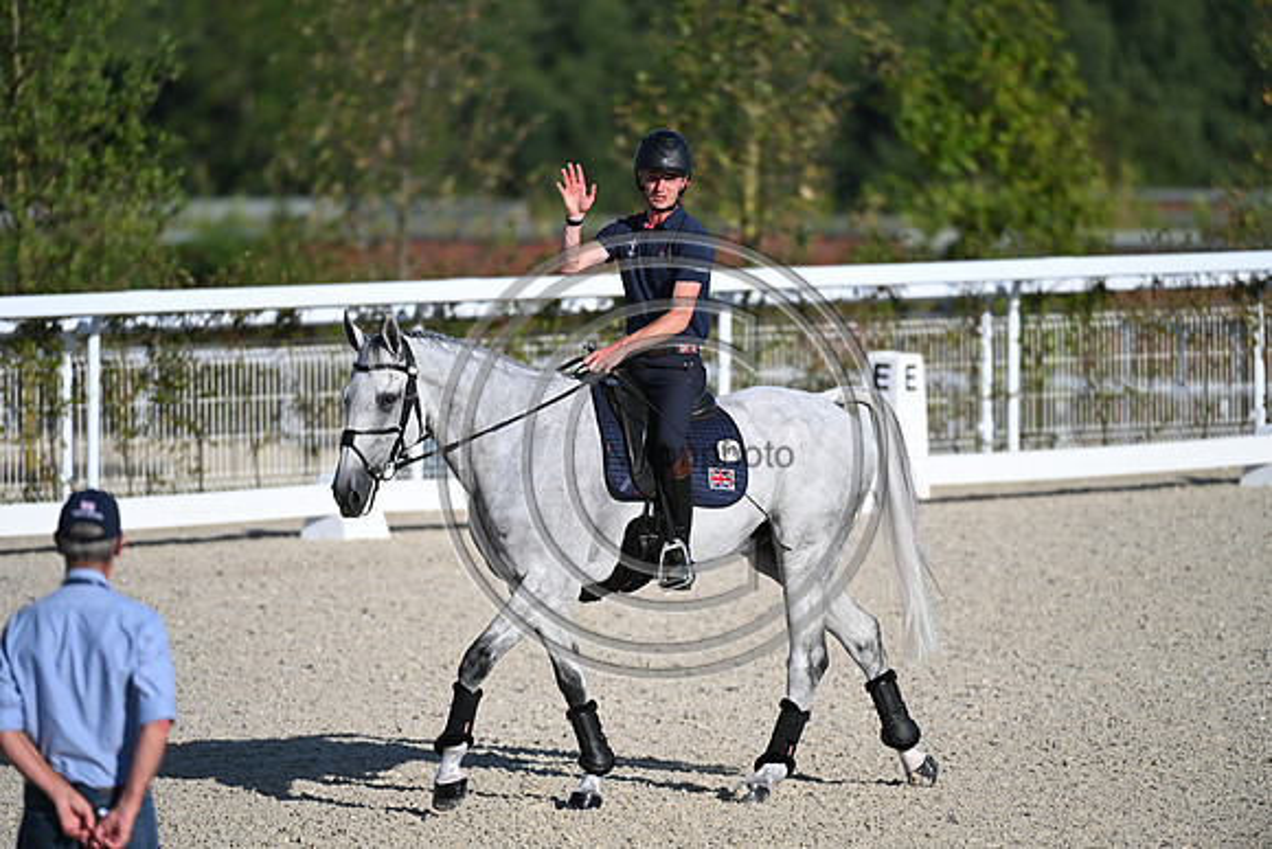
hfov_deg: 5.7
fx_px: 12722
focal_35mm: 360
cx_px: 636
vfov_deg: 3.8
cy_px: 424
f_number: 4.5
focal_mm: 360
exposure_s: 1/1600
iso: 200
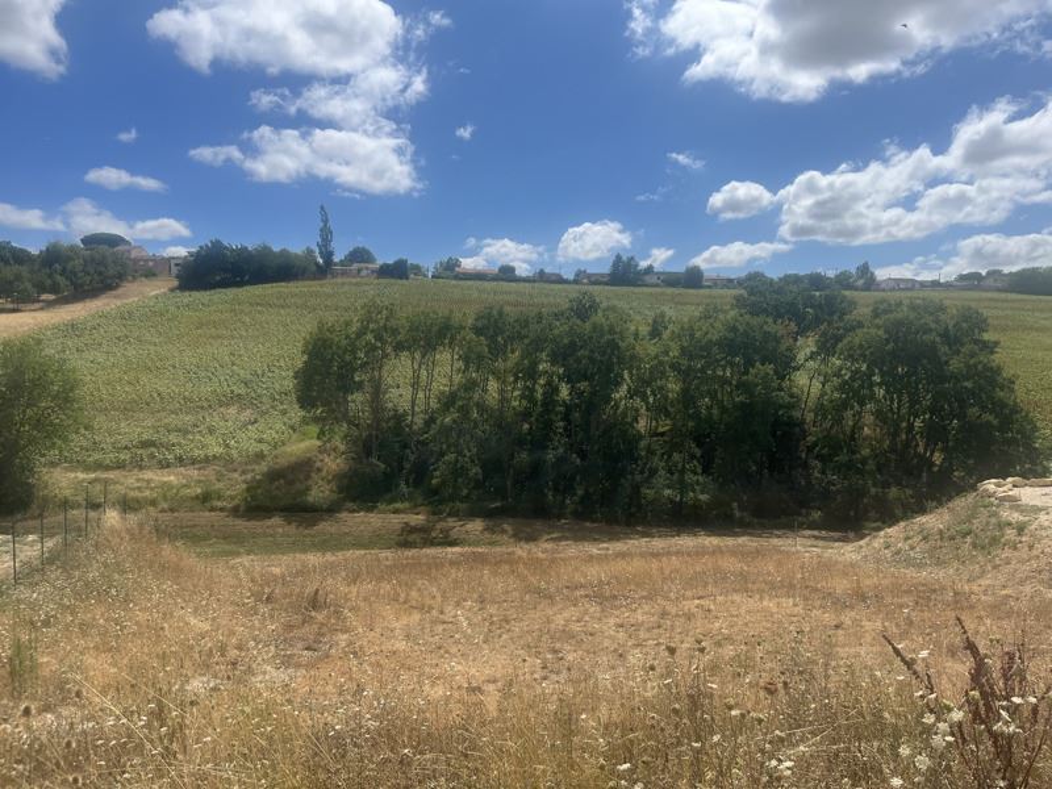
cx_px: 526
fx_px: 790
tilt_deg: -3.2
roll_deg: +0.8
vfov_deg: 53.1
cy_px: 394
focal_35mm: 26
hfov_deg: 67.3
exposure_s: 1/6494
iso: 50
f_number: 1.6
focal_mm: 5.1
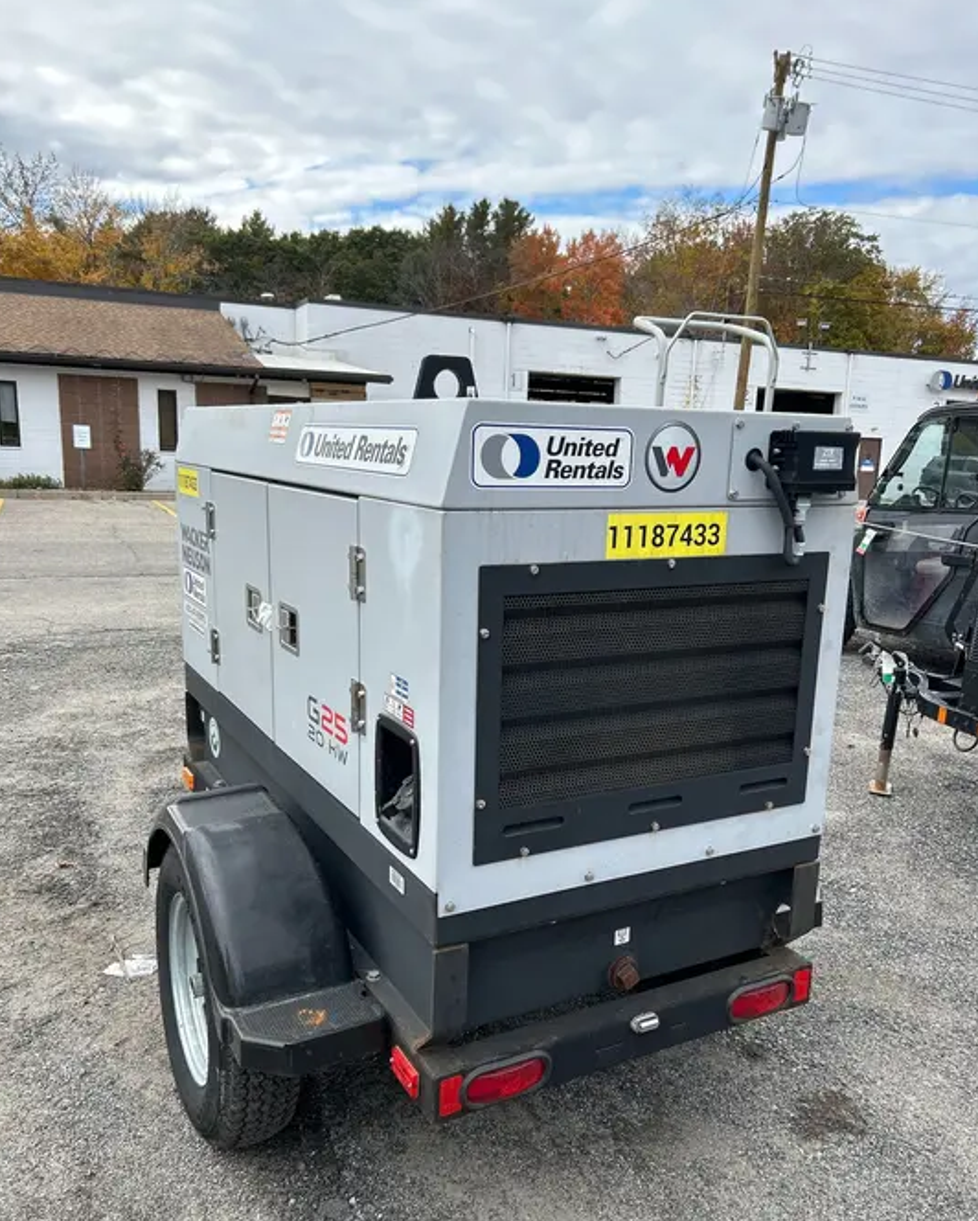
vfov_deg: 62.1
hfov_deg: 51.6
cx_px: 489
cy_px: 659
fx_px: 1012
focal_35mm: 28
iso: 50
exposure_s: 1/1698
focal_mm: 5.7
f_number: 1.5
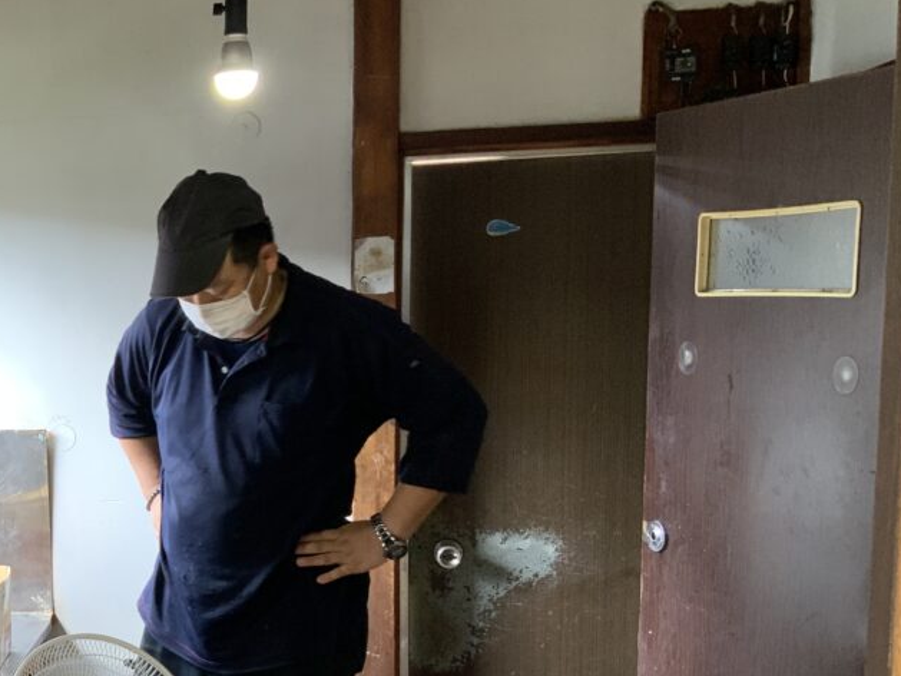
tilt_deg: -7.2
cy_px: 517
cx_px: -7
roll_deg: +2.9
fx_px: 1536
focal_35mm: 59
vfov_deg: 24.5
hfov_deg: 30.3
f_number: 1.8
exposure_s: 1/60
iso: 80
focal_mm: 3
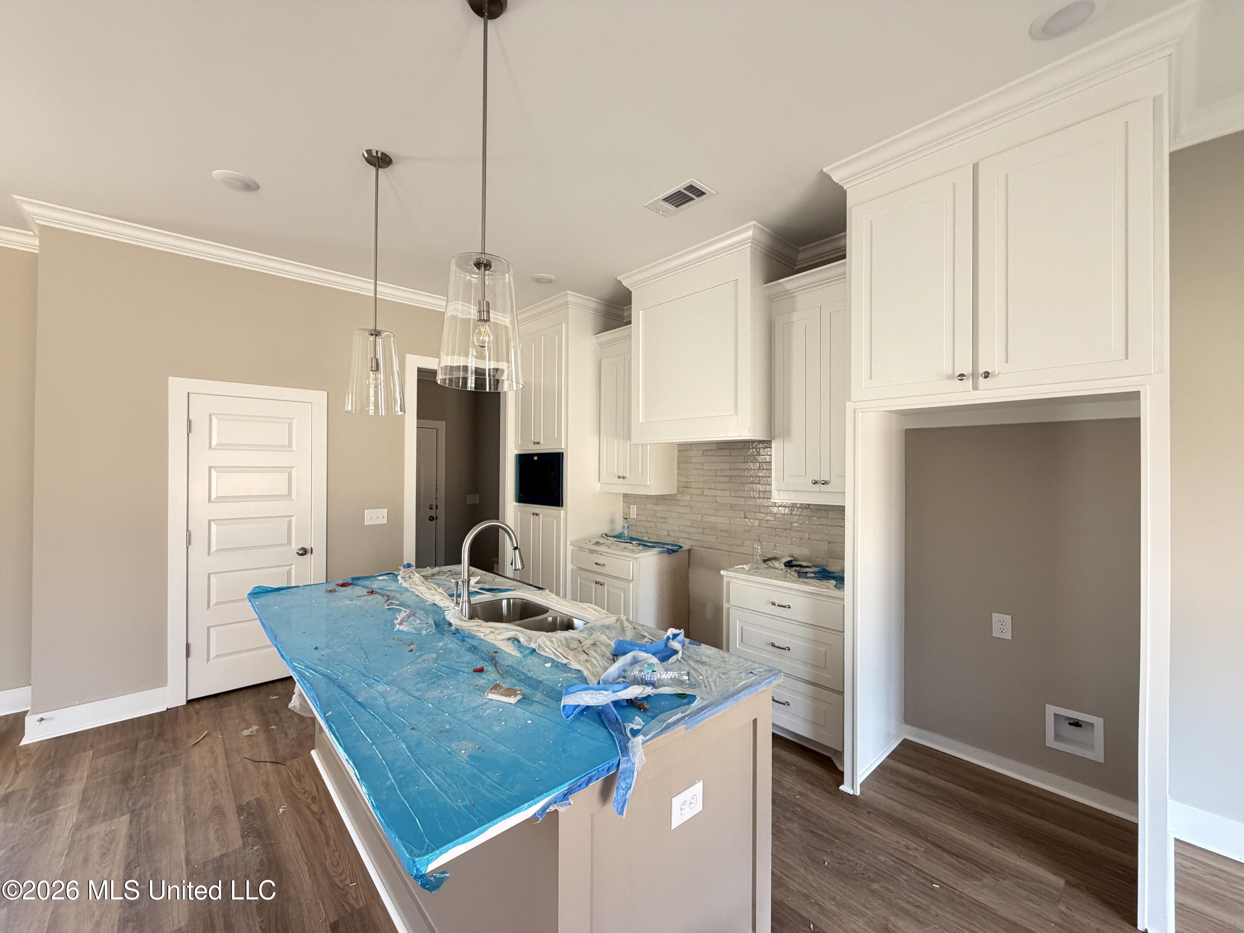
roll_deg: -0.2
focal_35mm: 14
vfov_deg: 85.7
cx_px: 622
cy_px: 466
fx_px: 503
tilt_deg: +0.4
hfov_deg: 102.1
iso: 320
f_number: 2.2
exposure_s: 1/117
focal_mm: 2.22
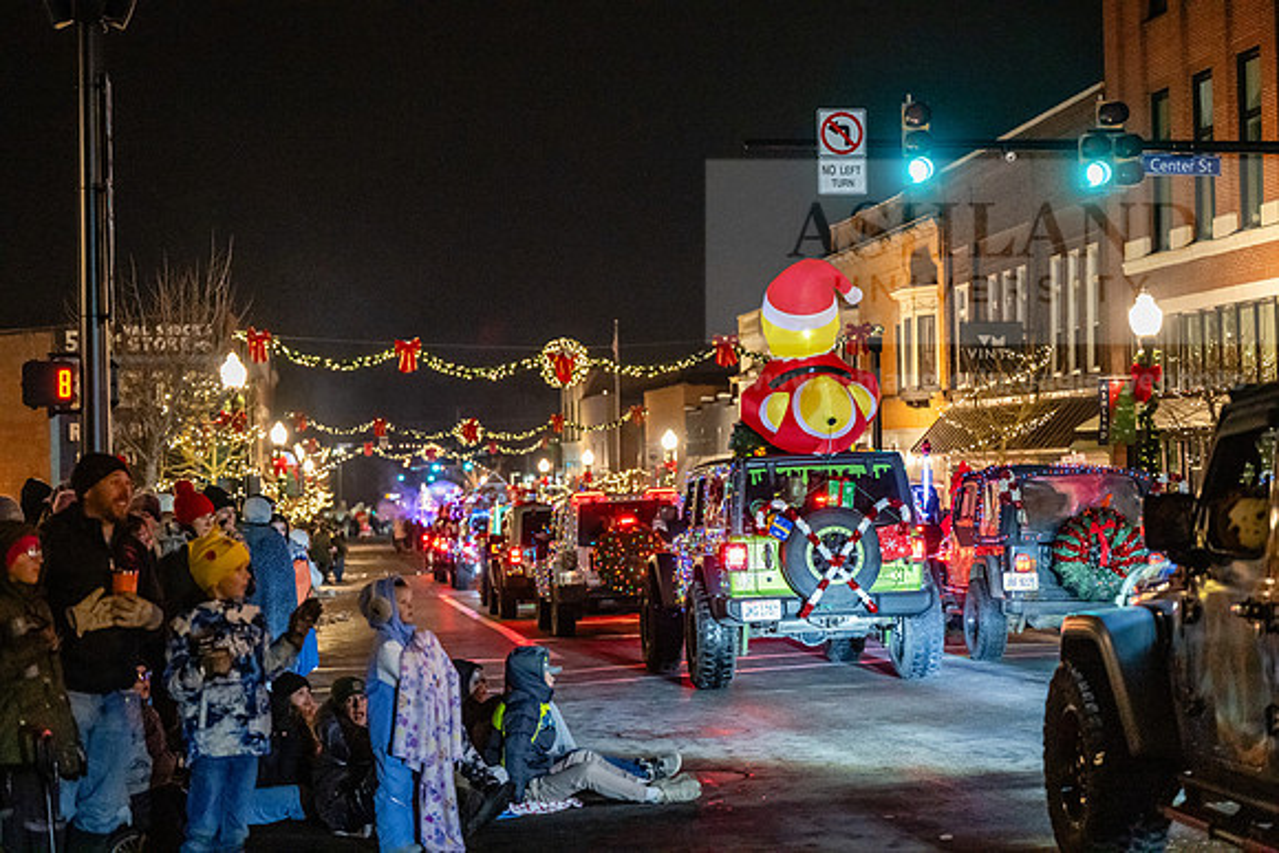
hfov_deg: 28.4
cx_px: 640
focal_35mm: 71
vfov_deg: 19.2
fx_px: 2523
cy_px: 426
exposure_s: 1/250
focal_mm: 71
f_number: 2.8
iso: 6400
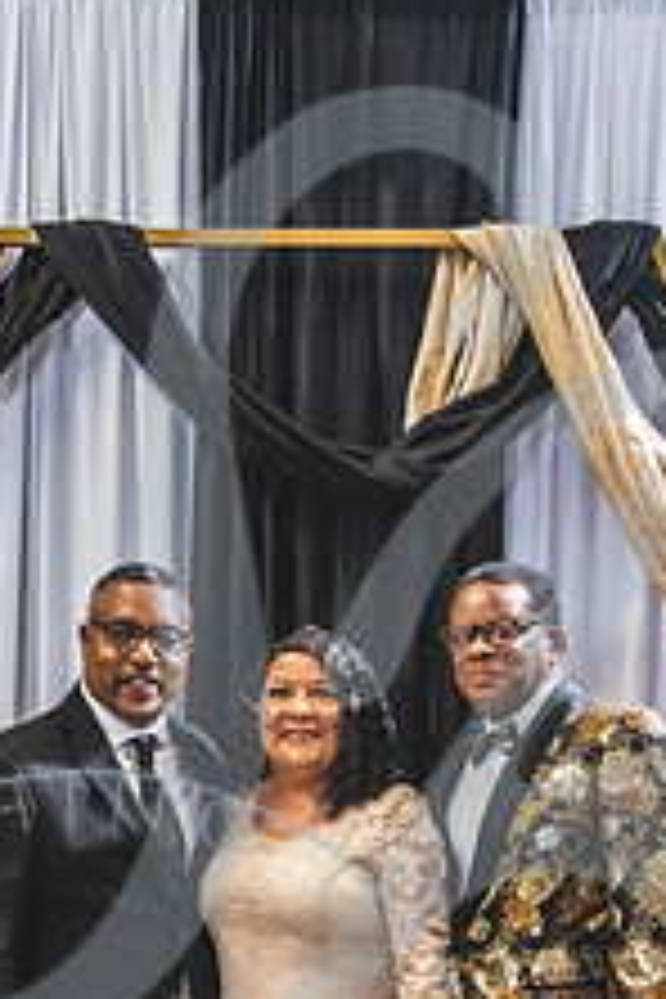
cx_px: 292
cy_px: 846
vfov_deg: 30.0
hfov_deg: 20.9
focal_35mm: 65
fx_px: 1804
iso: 1600
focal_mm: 32
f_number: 2.8
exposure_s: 1/250
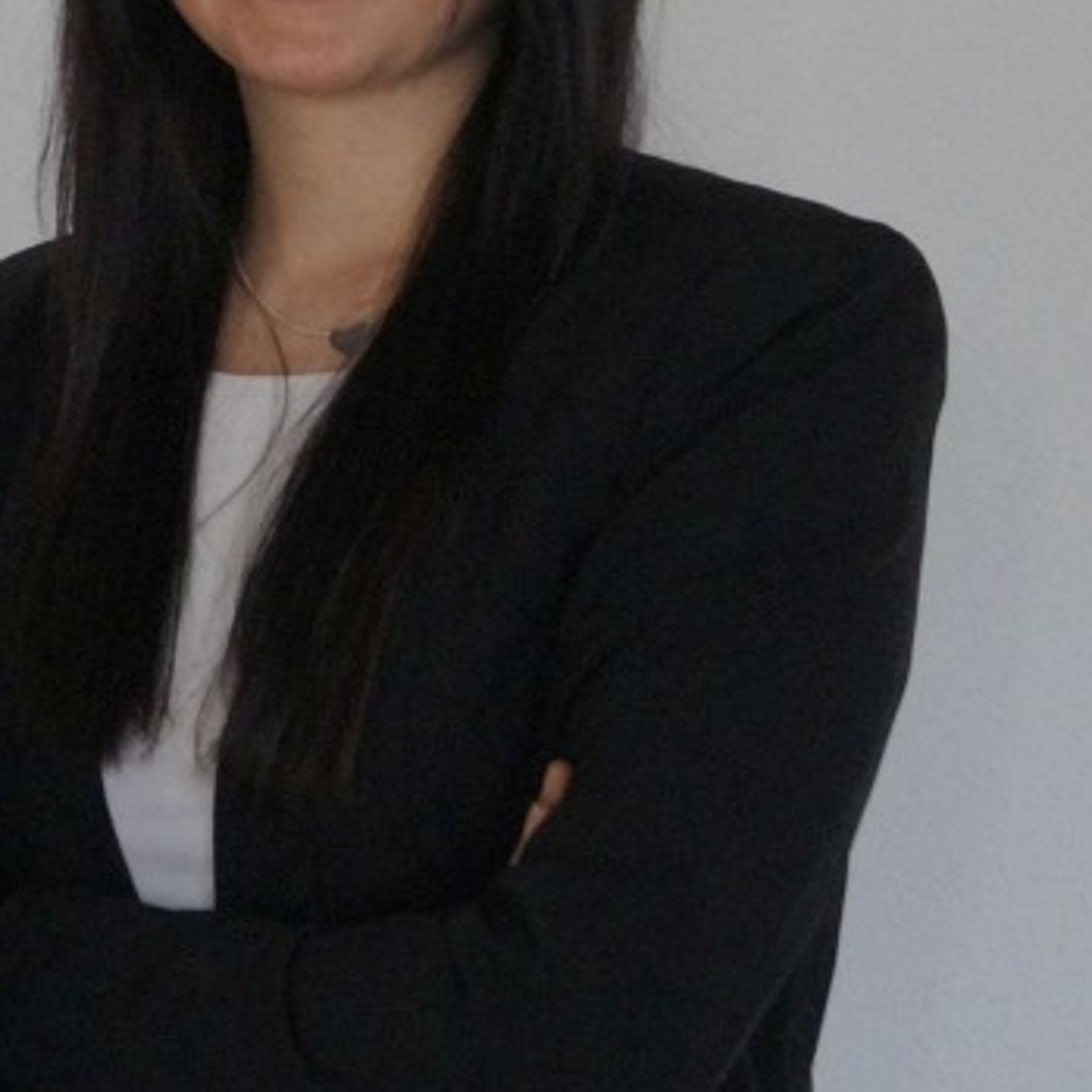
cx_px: -807
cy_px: 3
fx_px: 5104
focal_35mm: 143
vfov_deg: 12.1
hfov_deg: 11.4
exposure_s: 1/160
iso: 2000
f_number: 4.5
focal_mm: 28
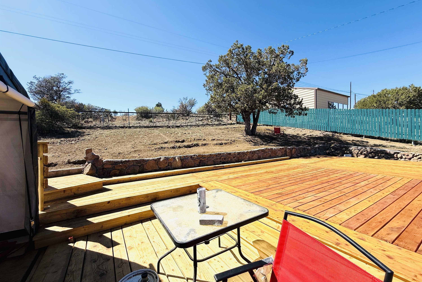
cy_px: 144
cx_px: 217
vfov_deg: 77.3
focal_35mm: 15
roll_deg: +2.1
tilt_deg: +0.5
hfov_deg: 100.4
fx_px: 176
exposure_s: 1/2024
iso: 50
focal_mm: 2.22
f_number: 2.2
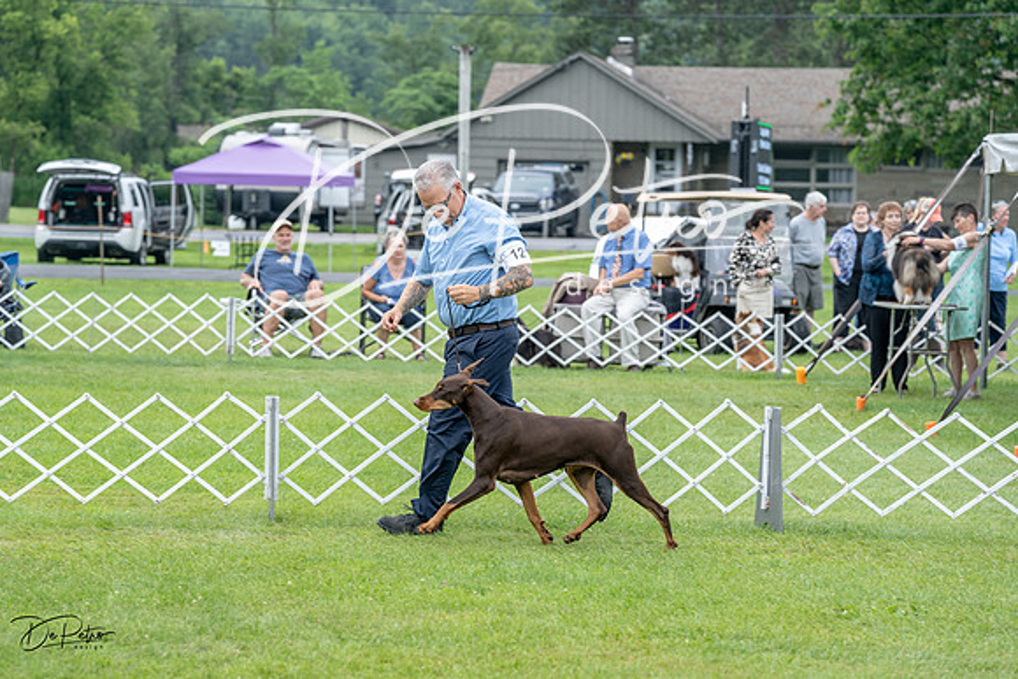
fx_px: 4129
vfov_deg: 9.4
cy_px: 340
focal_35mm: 146
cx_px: 509
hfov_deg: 14.1
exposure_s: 1/400
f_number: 5.6
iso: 400
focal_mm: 146
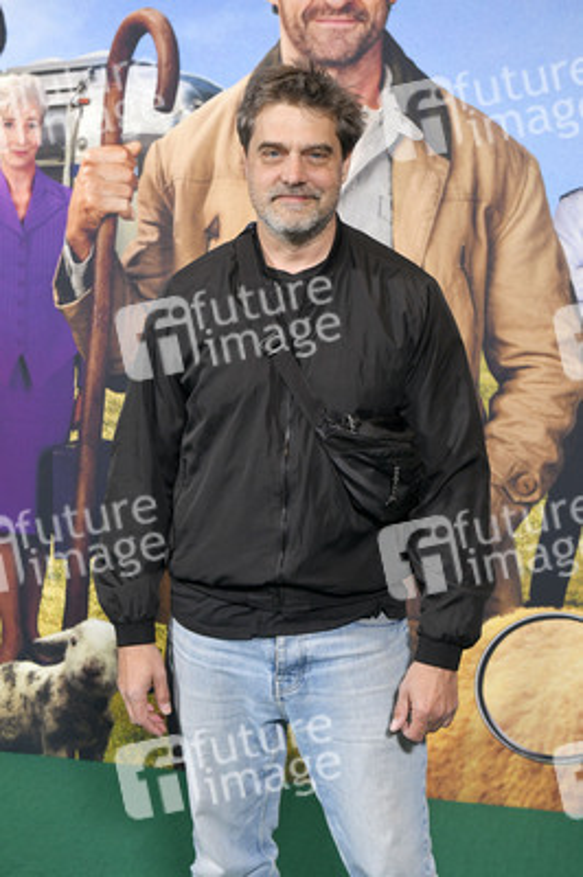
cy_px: 438
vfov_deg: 35.7
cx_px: 292
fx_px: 1363
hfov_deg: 24.2
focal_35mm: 56
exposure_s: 1/200
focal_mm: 56
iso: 1600
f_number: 5.6
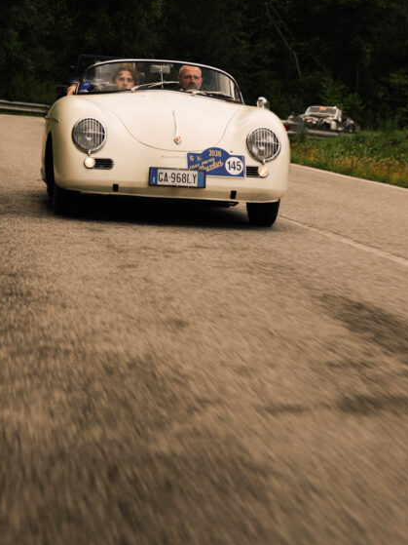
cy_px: 75
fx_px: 1666
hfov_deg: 13.9
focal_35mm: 106
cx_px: 119
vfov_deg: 18.3
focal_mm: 44
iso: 100
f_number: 4
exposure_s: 1/125
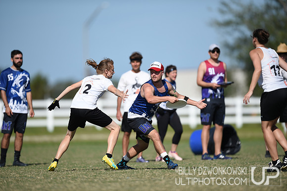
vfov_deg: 3.4
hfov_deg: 5.2
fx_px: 3187
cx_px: 144
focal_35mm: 400
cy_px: 96
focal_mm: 400
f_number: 2.8
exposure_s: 1/3200
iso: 100
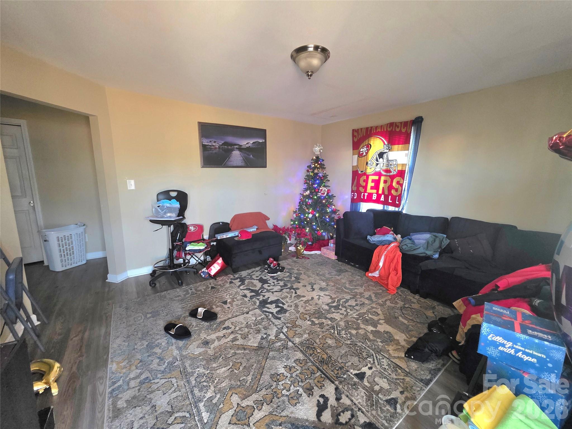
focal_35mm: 13
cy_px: 214
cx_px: 286
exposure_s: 1/60.2
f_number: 1.9
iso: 800
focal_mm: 2.2
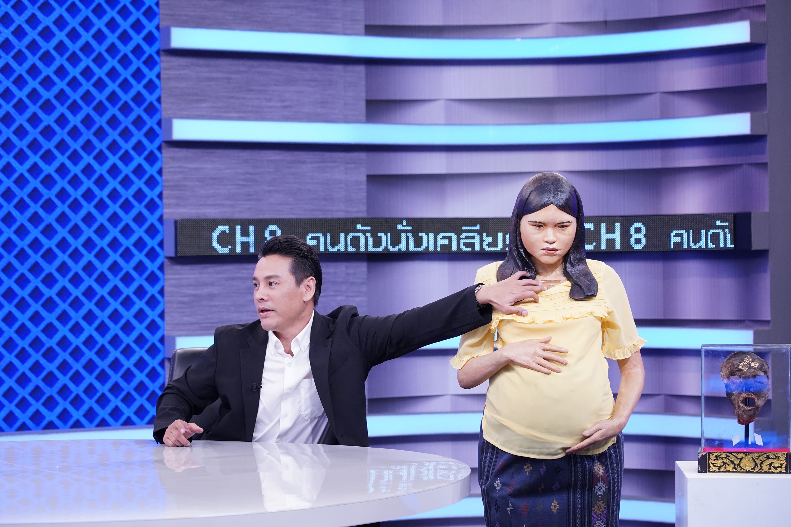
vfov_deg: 13.0
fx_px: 2307
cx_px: 396
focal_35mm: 105
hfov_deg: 19.5
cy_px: 264
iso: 3200
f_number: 5
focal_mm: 105
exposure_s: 1/250
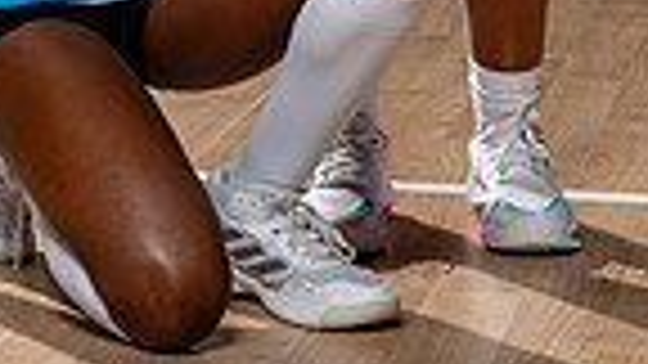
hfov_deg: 11.8
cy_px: -526
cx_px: 207
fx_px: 3144
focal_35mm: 183
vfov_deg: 6.3
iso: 100
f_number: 8
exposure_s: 1/250
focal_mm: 56
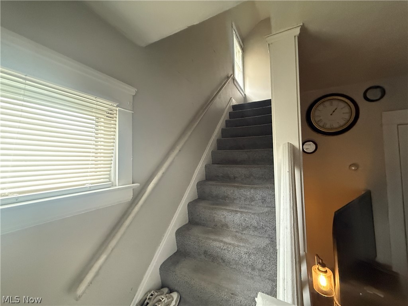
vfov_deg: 85.7
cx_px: 204
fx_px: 165
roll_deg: +0.6
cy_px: 153
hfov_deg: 102.1
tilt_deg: +2.7
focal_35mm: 14
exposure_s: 1/60
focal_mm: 2.22
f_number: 2.2
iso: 800
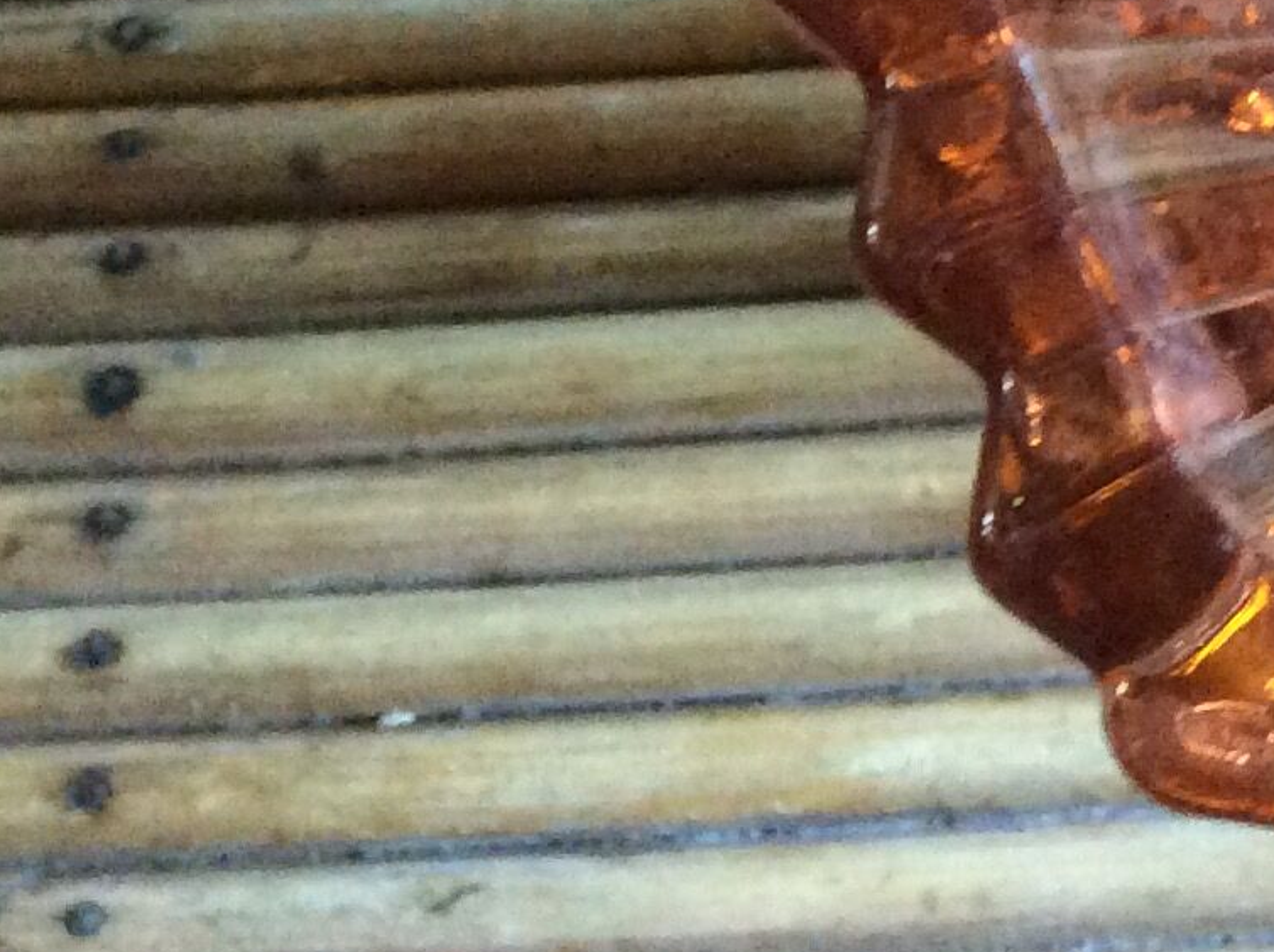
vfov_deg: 12.7
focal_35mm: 110
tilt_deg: -75.3
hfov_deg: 16.6
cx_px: 1778
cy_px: -472
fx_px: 4042
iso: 250
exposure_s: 1/20
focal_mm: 3.3
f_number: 2.4
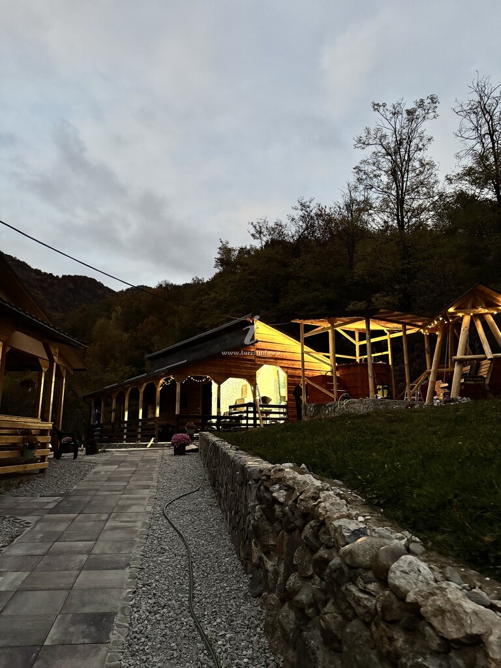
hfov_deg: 56.8
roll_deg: -0.5
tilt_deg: +12.6
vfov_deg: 71.6
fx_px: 463
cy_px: 334
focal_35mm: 24
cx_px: 250
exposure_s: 1/25
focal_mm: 6.76
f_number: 1.78
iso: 1000
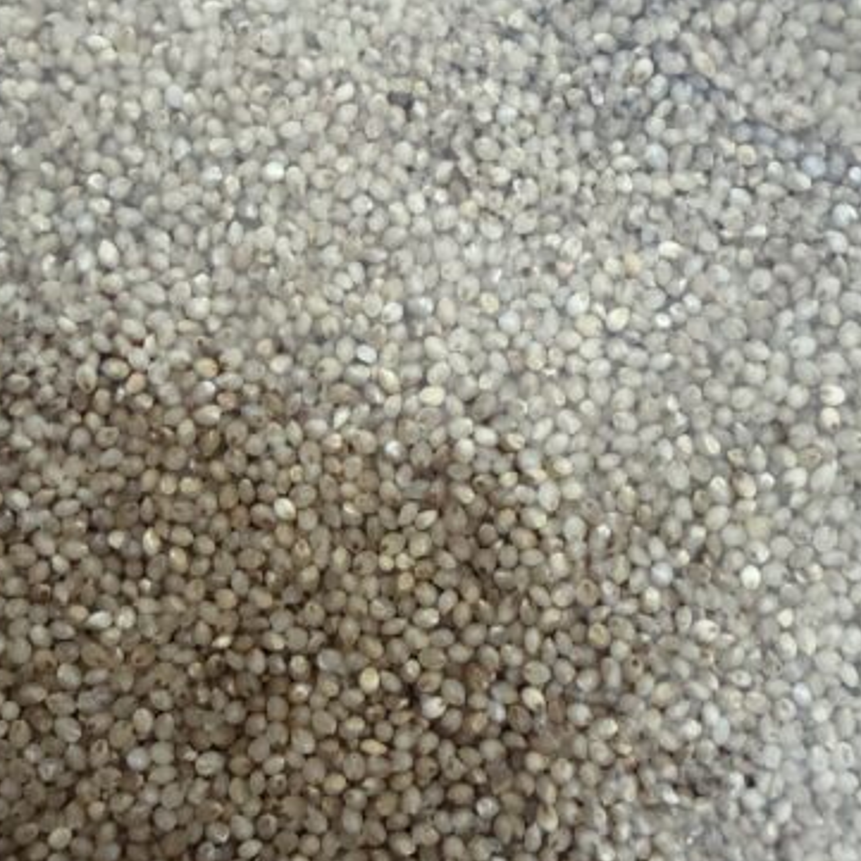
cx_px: 398
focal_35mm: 36
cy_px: 497
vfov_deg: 45.9
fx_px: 1013
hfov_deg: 46.0
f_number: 2.2
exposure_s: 1/121
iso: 250
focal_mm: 2.22
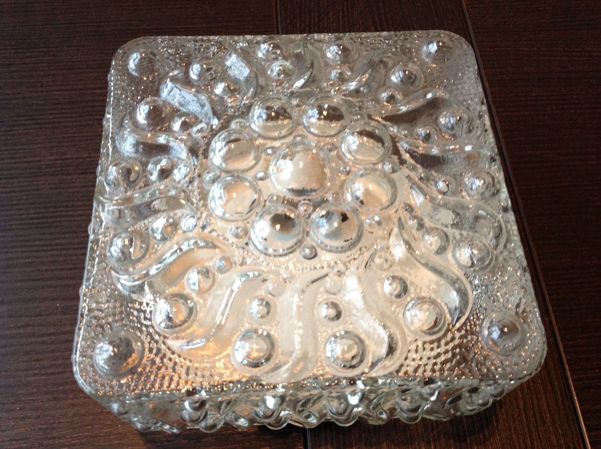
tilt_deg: -62.4
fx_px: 607
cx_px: 300
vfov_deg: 40.6
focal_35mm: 35
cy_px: 224
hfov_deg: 52.7
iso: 200
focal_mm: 4.28
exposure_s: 1/15
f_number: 2.4
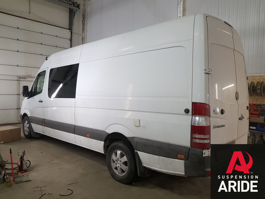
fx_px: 199
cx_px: 132
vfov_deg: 53.1
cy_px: 100
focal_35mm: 26
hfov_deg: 67.3
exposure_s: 1/33
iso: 200
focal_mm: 4.2
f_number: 1.7
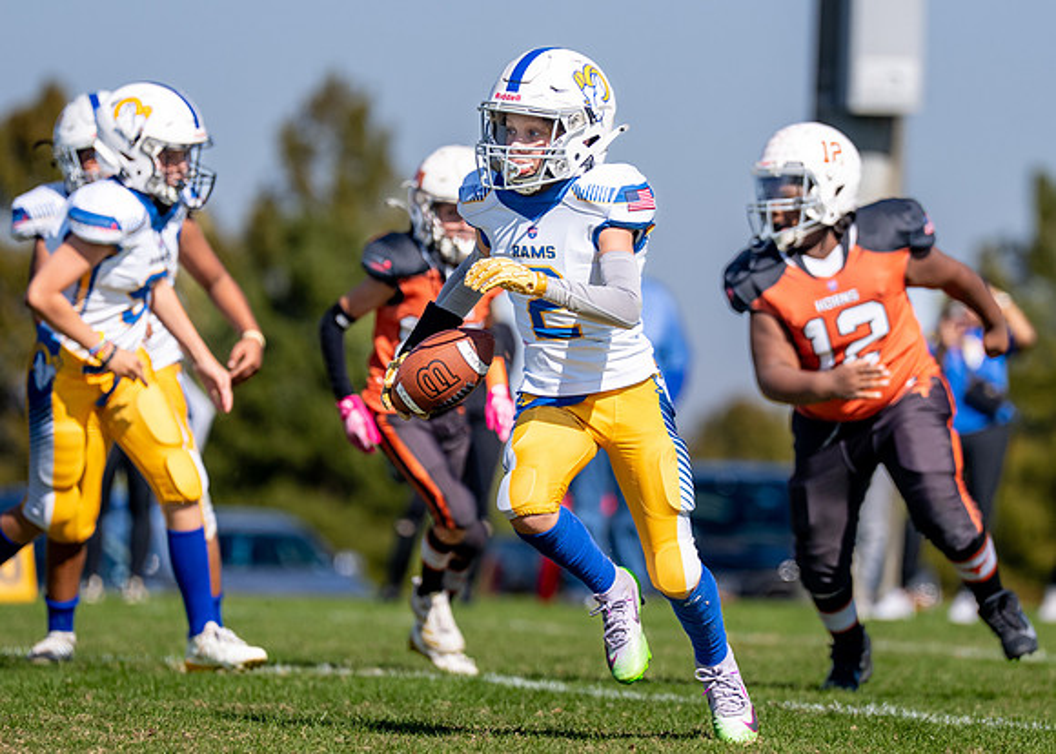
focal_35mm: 423
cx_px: 666
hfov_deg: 4.8
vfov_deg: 3.4
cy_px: 384
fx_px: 12679
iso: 100
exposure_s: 1/4000
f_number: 2.8
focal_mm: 200
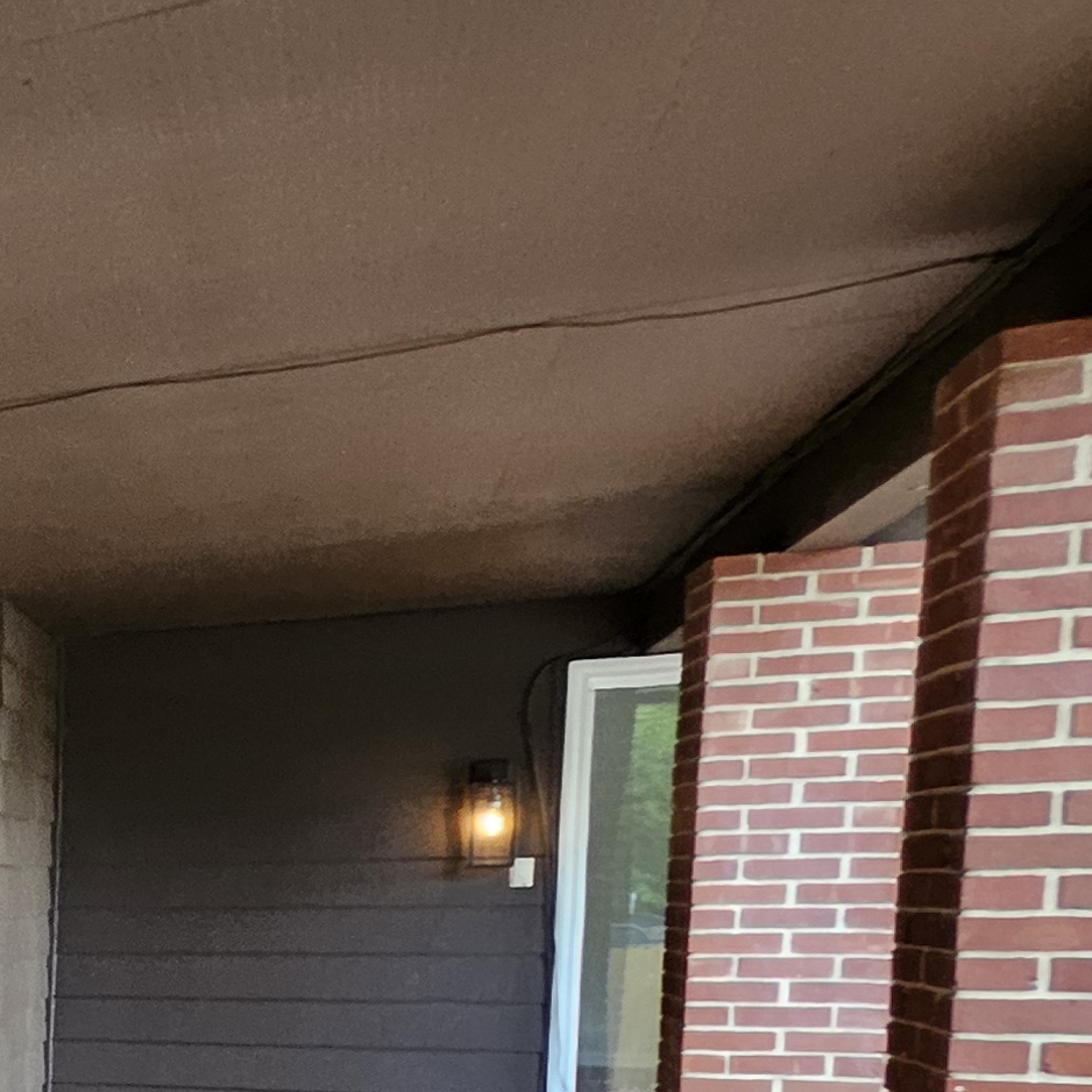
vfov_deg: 32.1
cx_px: -1012
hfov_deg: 20.2
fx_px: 1749
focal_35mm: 49
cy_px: 1077
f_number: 2.2
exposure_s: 1/60
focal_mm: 1.74
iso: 64
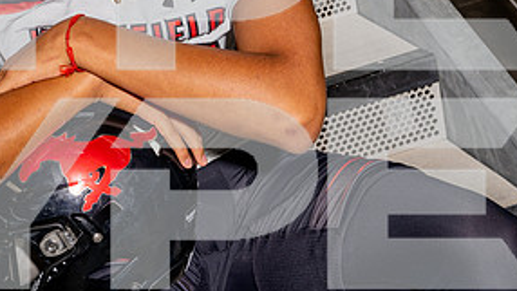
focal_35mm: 85
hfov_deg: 24.5
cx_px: 81
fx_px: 1165
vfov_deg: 13.9
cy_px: -24
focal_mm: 40
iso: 100
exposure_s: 1/250
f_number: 8
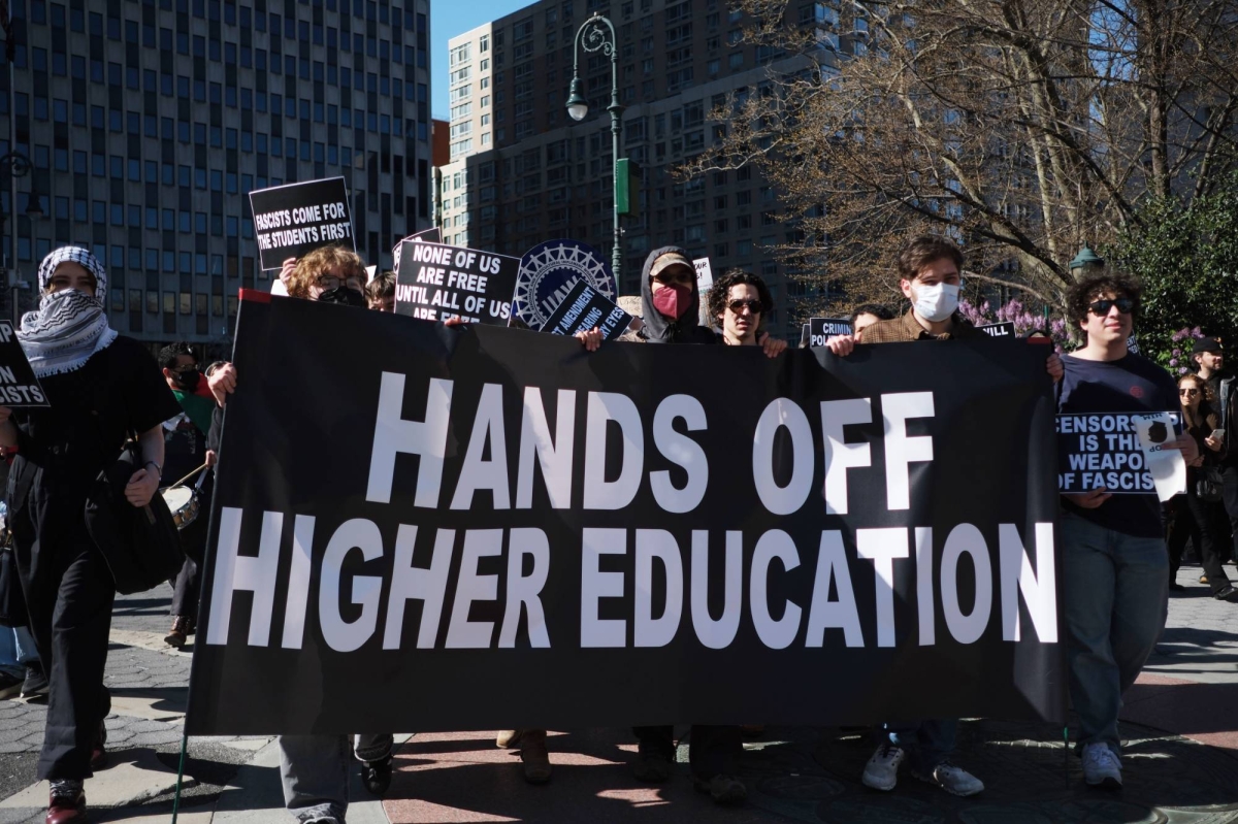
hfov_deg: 54.5
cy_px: 412
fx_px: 1203
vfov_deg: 37.8
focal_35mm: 35
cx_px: 619
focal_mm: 23
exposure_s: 1/4000
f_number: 2
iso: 125
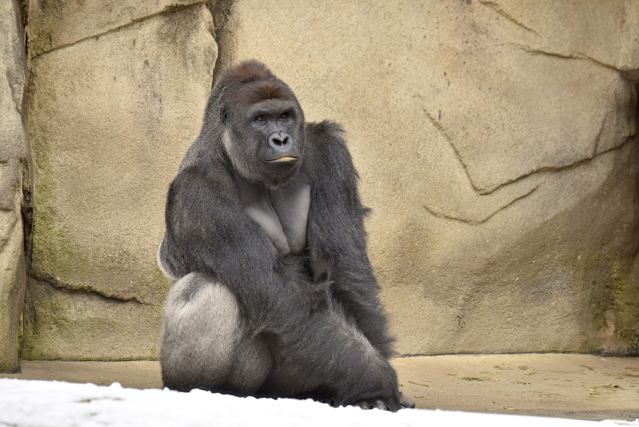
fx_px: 5504
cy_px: 214
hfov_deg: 6.6
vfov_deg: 4.4
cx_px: 320
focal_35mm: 310
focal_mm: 310
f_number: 7.1
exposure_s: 1/500
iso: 800
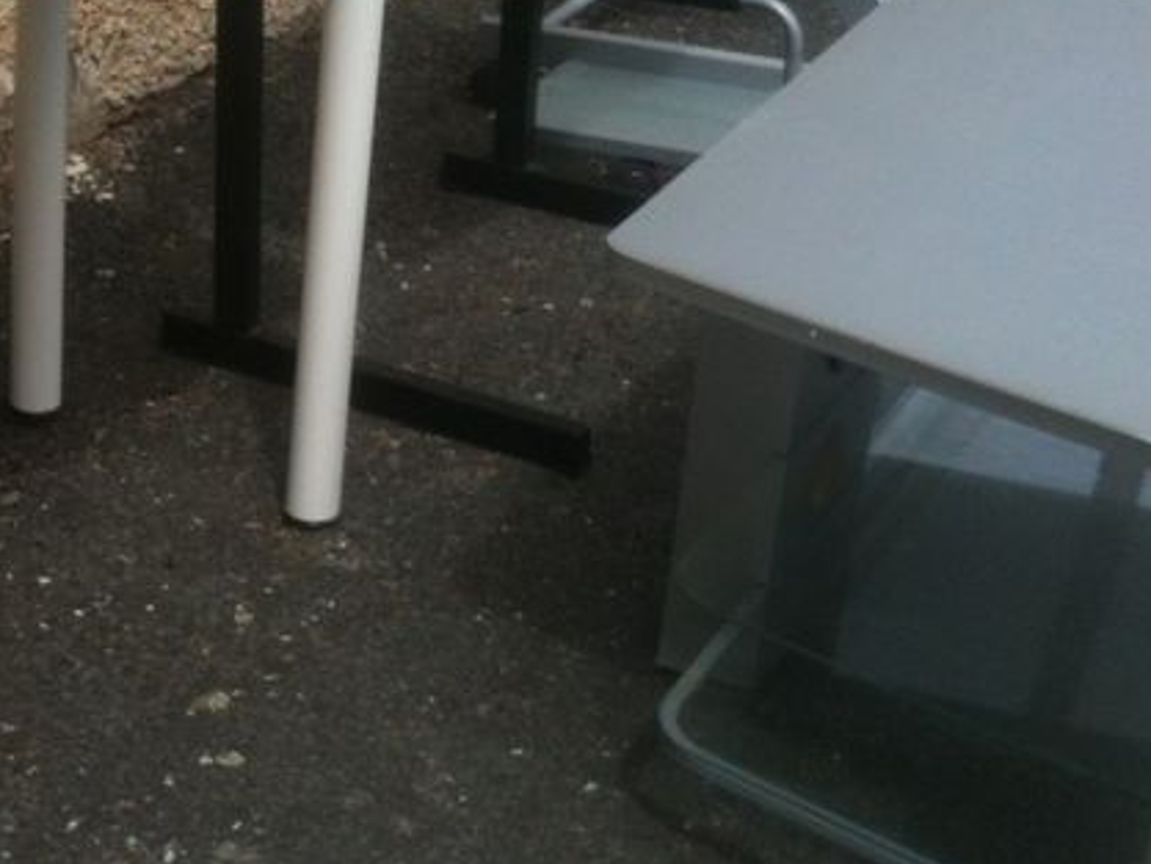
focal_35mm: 84
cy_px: 337
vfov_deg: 17.6
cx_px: 179
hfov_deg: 22.8
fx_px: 2794
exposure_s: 1/1071
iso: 64
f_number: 2.8
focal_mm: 3.85
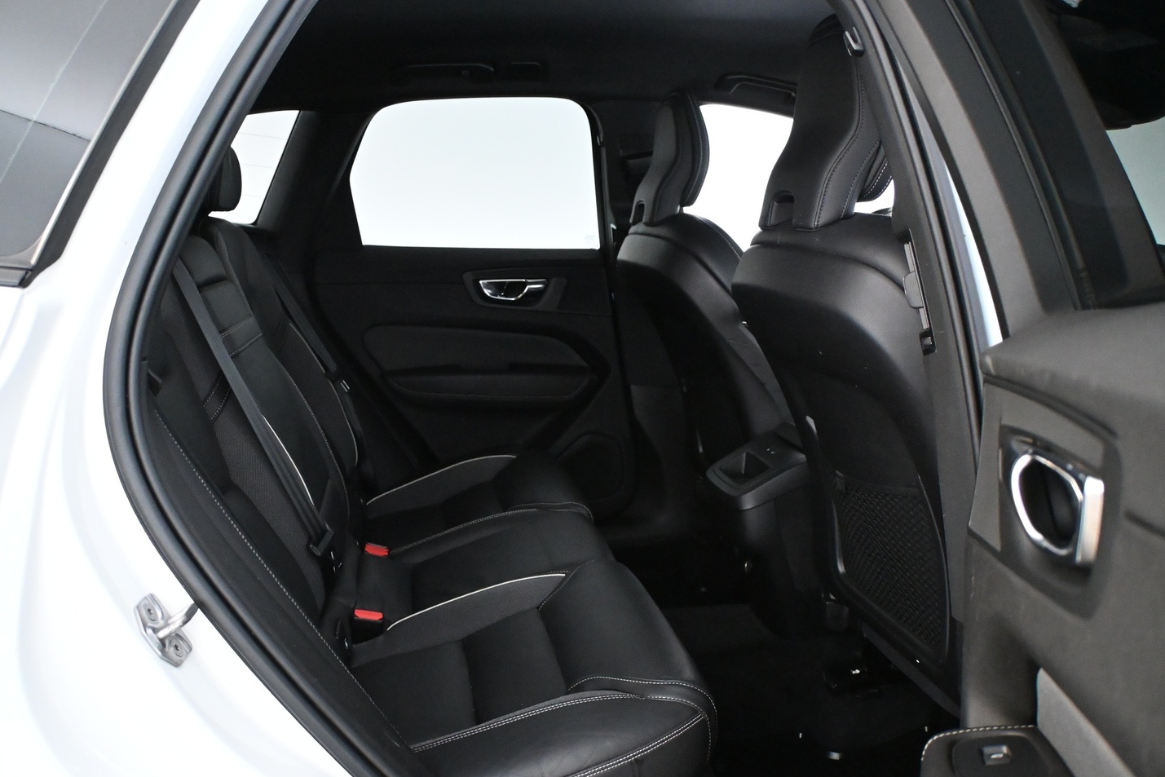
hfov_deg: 38.2
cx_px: 515
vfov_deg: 26.1
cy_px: 433
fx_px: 1678
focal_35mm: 52
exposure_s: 1/60
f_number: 4.8
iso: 5600
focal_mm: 30.5
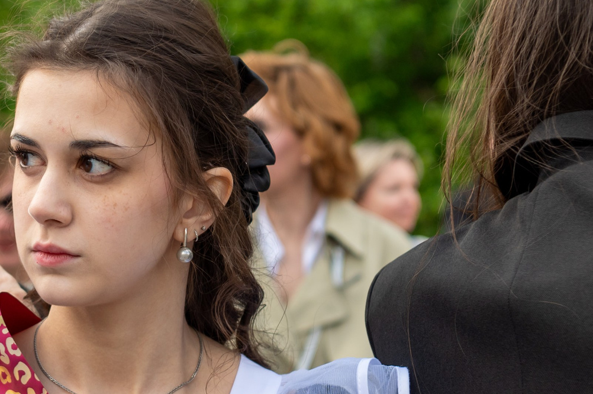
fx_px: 1892
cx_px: 18
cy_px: 301
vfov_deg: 11.9
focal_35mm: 115
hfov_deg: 17.4
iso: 160
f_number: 3.5
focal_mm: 45
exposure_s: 1/800
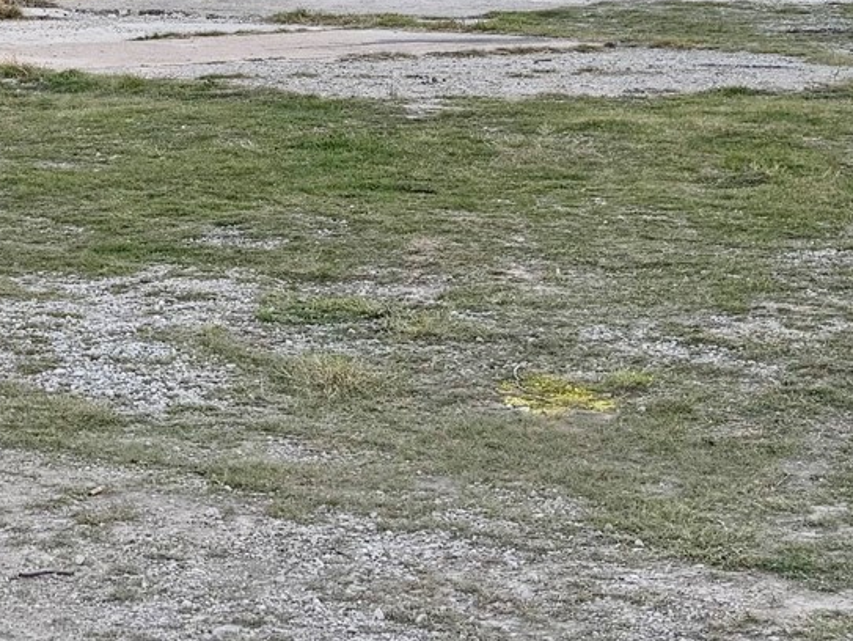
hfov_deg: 18.9
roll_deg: -0.7
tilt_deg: -0.7
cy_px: -22
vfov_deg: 14.8
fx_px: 2416
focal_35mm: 98
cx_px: -176
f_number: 1.6
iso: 50
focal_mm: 5.96
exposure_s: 1/604
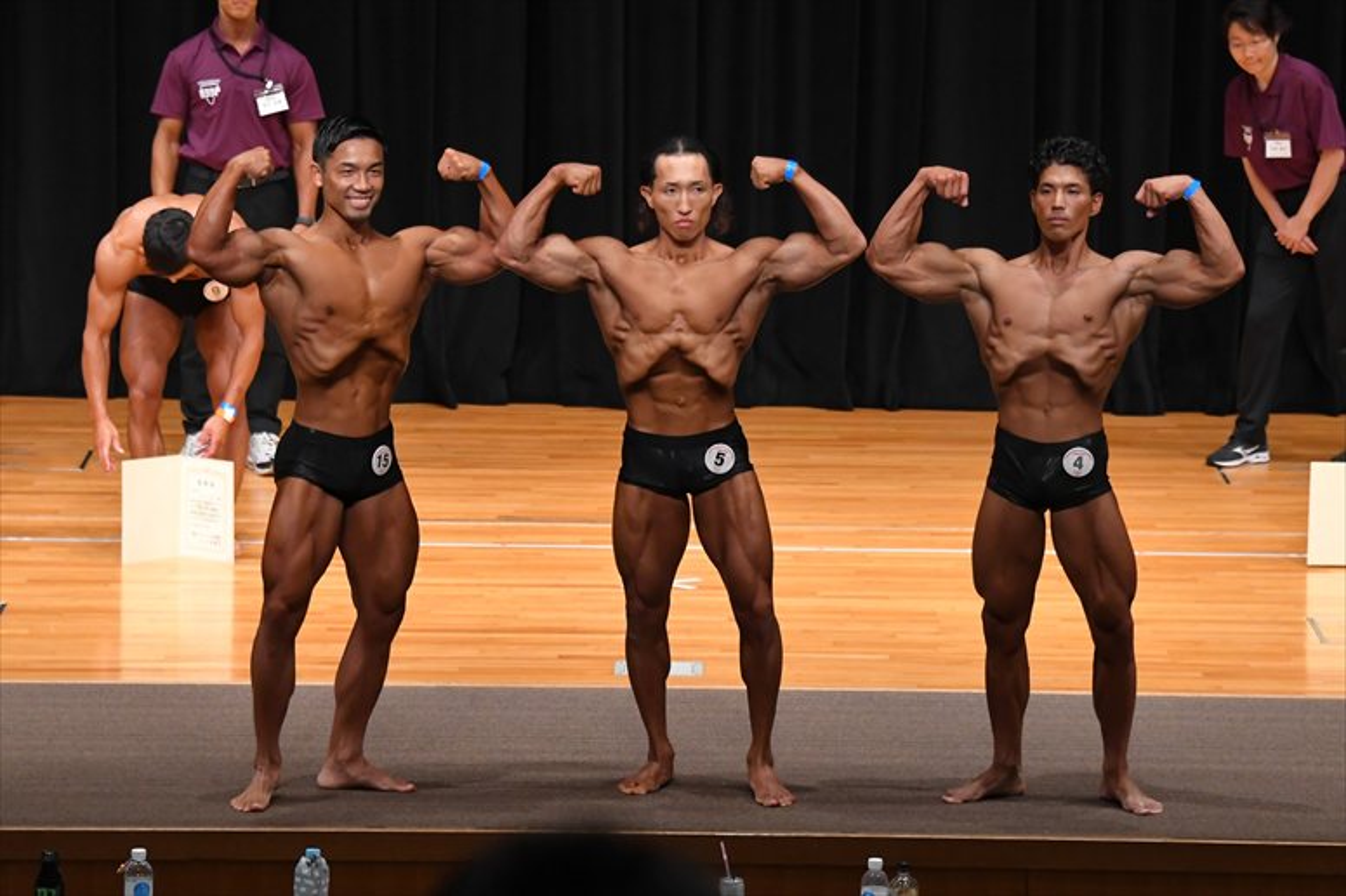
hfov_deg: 10.2
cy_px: 448
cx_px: 673
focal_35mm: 202
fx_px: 7549
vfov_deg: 6.8
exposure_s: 1/400
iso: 4000
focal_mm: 135
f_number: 5.6
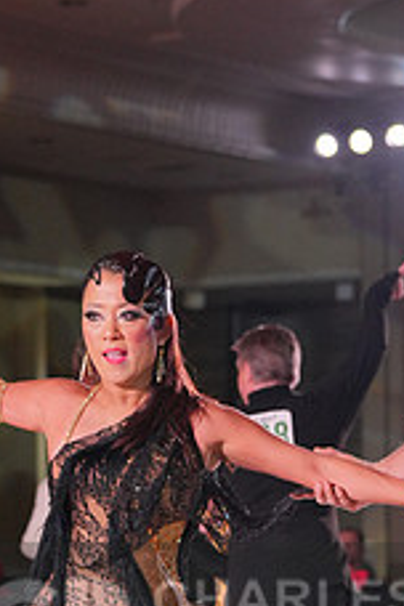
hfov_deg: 7.1
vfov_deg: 10.6
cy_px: 633
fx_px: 3249
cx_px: 318
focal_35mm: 193
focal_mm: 76
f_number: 4
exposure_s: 1/500
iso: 2000
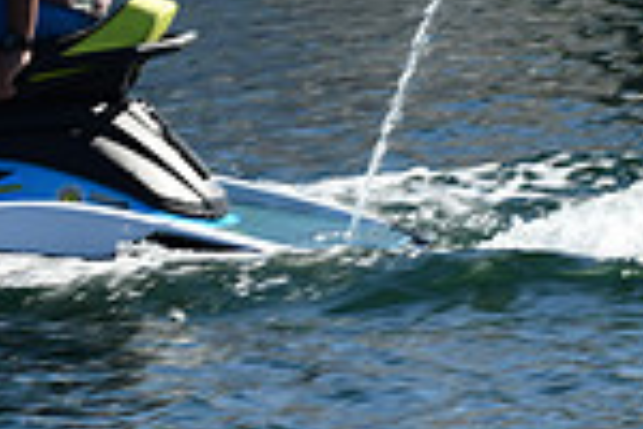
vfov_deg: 2.4
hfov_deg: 3.5
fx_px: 10376
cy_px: -165
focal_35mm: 581
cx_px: -382
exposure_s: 1/500
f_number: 8
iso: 140
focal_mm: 100
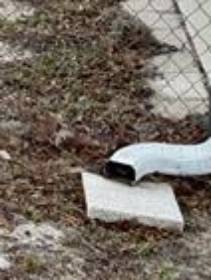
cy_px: -71
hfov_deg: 10.8
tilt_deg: -13.2
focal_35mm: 131
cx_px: -125
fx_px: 1063
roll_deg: -0.4
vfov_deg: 14.5
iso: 80
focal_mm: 6.76
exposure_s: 1/2252
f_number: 1.78
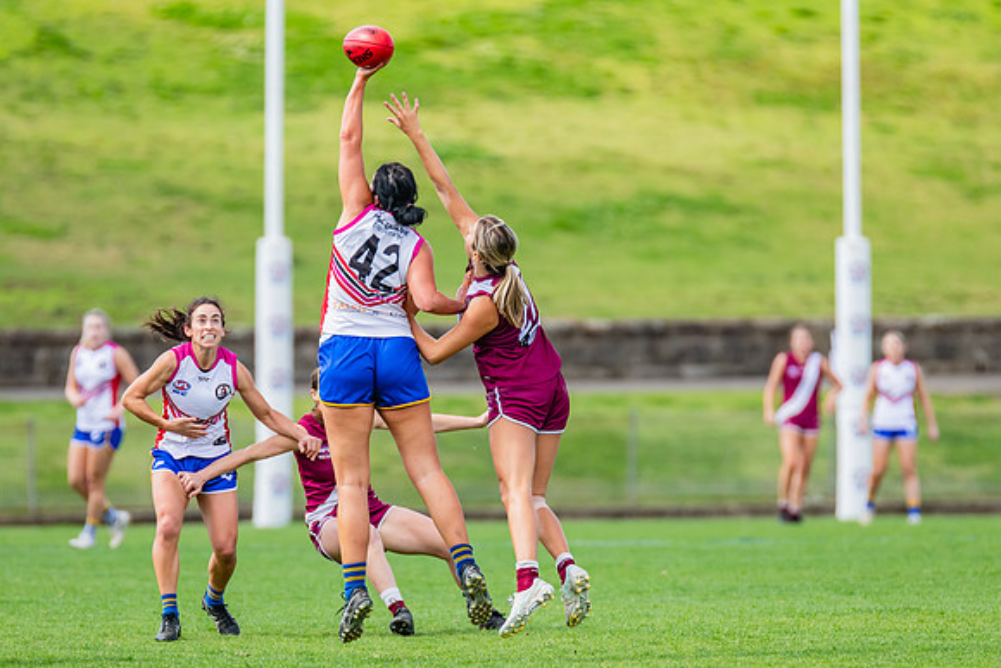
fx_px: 12754
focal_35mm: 459
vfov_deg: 3.0
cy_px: 353
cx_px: 495
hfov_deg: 4.5
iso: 800
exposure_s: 1/1600
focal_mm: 360
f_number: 5
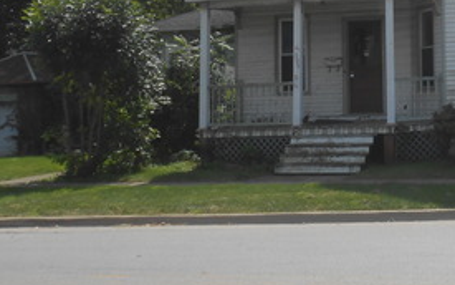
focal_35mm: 84
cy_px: -10
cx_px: 475
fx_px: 1042
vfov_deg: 15.2
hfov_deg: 23.4
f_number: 3.9
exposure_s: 1/800
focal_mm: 6
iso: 80
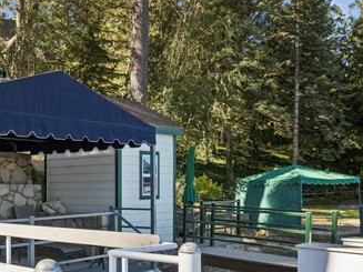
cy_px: 183
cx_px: 17
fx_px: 493
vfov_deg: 30.6
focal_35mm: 47
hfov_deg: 37.0
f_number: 2.8
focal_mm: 12.3
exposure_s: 1/40
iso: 110
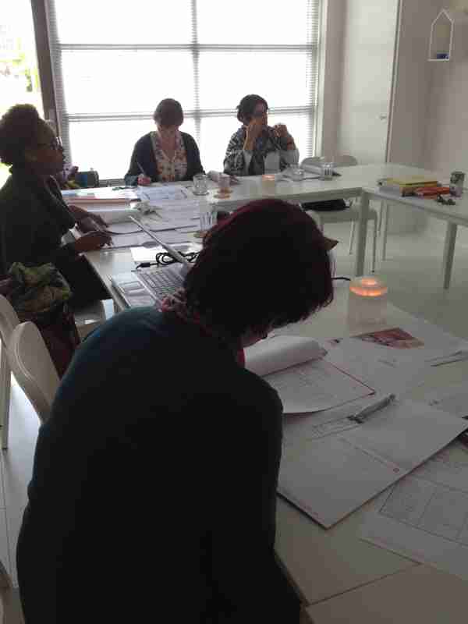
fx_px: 631
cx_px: 234
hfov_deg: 40.7
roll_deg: +2.4
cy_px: 312
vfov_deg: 52.6
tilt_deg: -21.8
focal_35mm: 35
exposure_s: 1/40
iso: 50
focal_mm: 4.28
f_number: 2.4
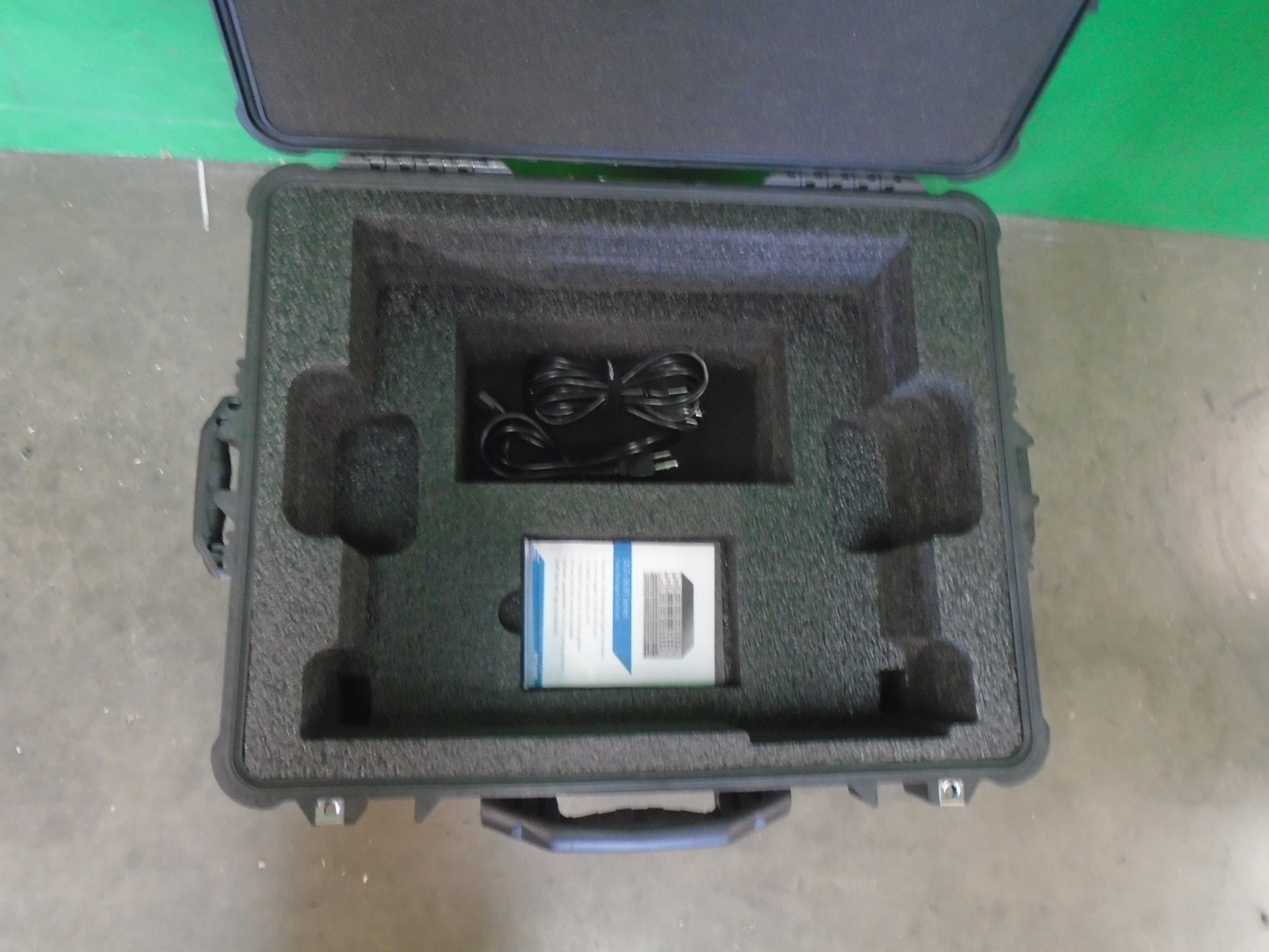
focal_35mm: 26
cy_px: 476
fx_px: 953
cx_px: 634
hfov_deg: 67.3
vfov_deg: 53.1
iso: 400
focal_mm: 4.6
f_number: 3.2
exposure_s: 1/10
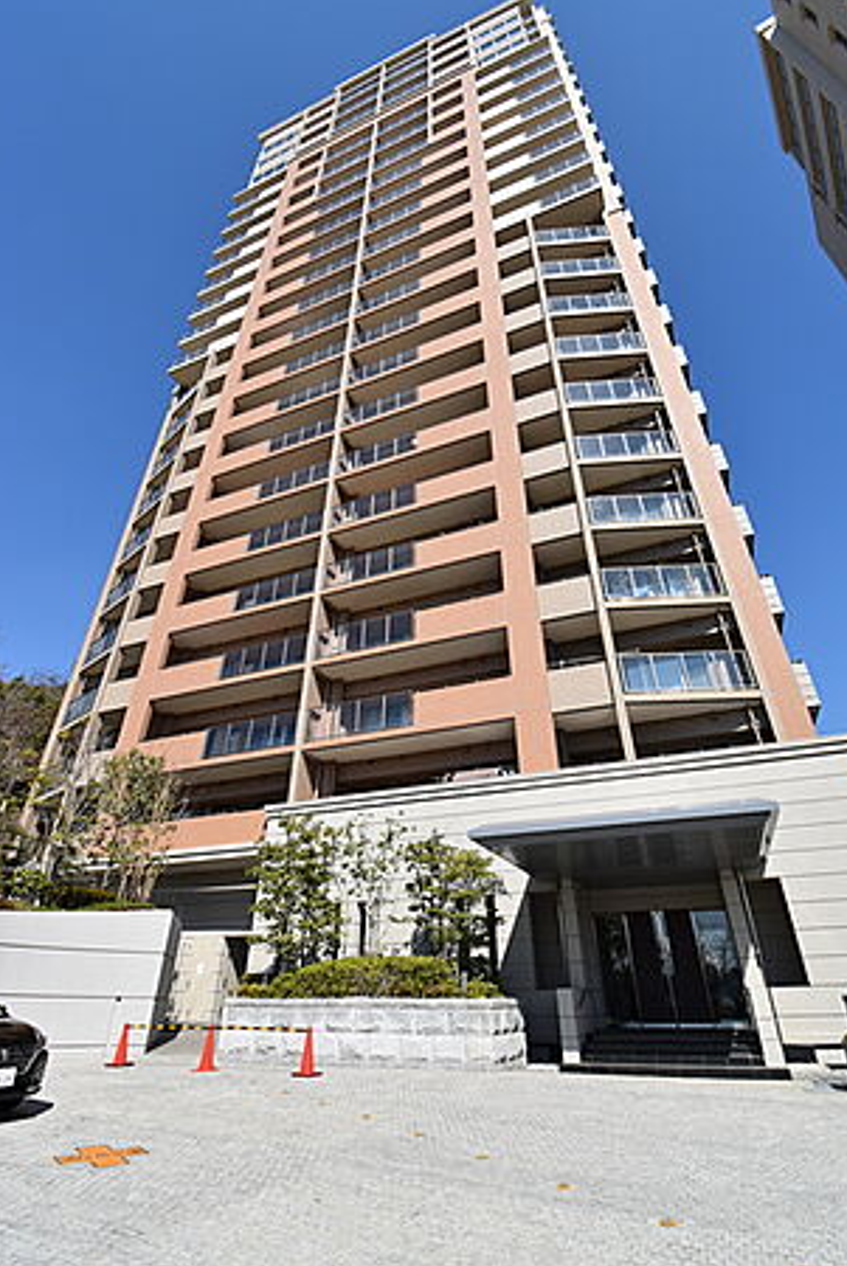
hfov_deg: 73.9
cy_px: 596
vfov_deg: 96.6
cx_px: 424
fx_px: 563
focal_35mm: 16
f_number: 8
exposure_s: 1/500
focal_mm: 10
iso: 200
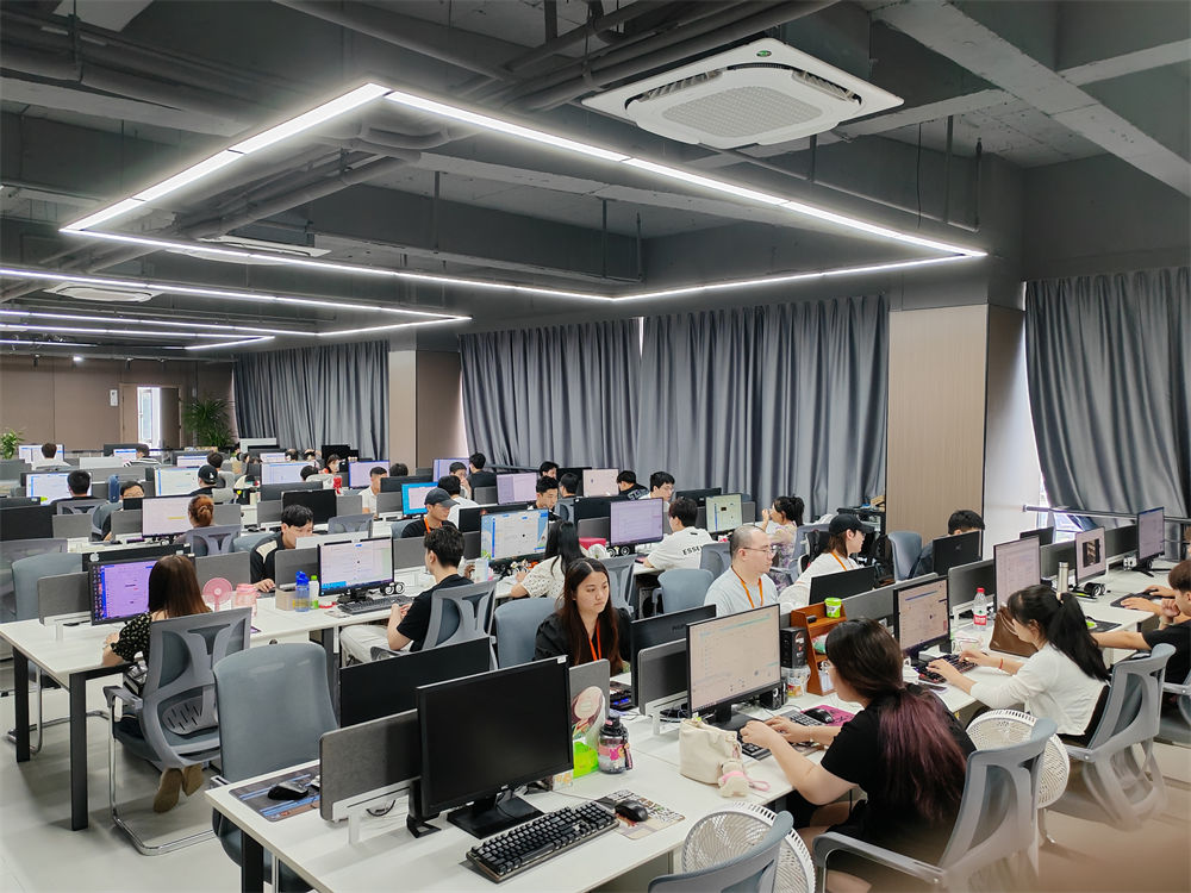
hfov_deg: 65.3
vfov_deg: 51.4
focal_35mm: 27
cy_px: 446
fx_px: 929
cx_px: 596
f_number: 1.9
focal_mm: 5.52
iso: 200
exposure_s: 1/100
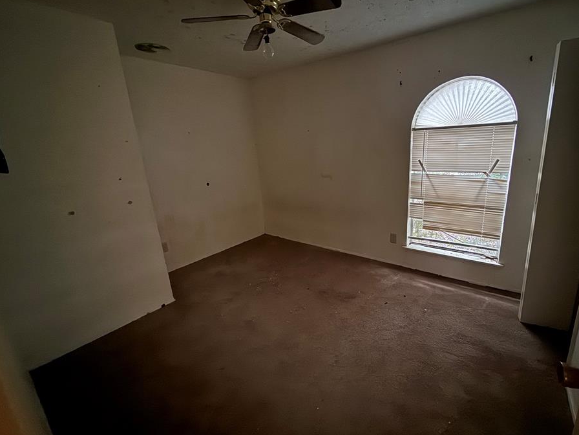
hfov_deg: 94.2
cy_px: 211
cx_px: 319
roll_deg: +2.9
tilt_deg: -14.3
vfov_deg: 78.1
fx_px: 268
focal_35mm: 16
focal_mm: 2.22
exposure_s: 1/12
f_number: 2.2
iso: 1600
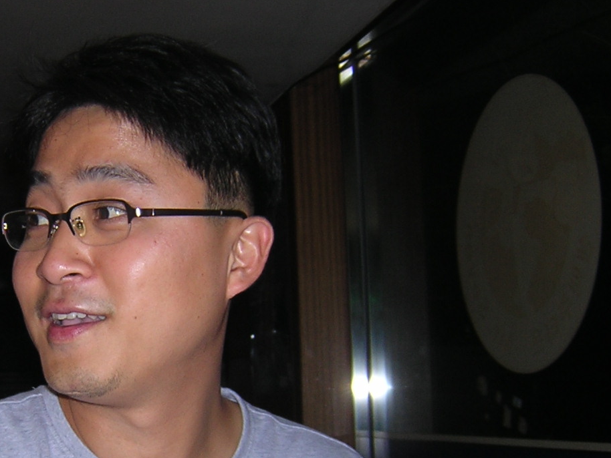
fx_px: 1112
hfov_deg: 29.9
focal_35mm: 63
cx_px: 113
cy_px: 349
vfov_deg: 23.0
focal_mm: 4.7
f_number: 2.6
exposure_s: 1/60.1
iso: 100
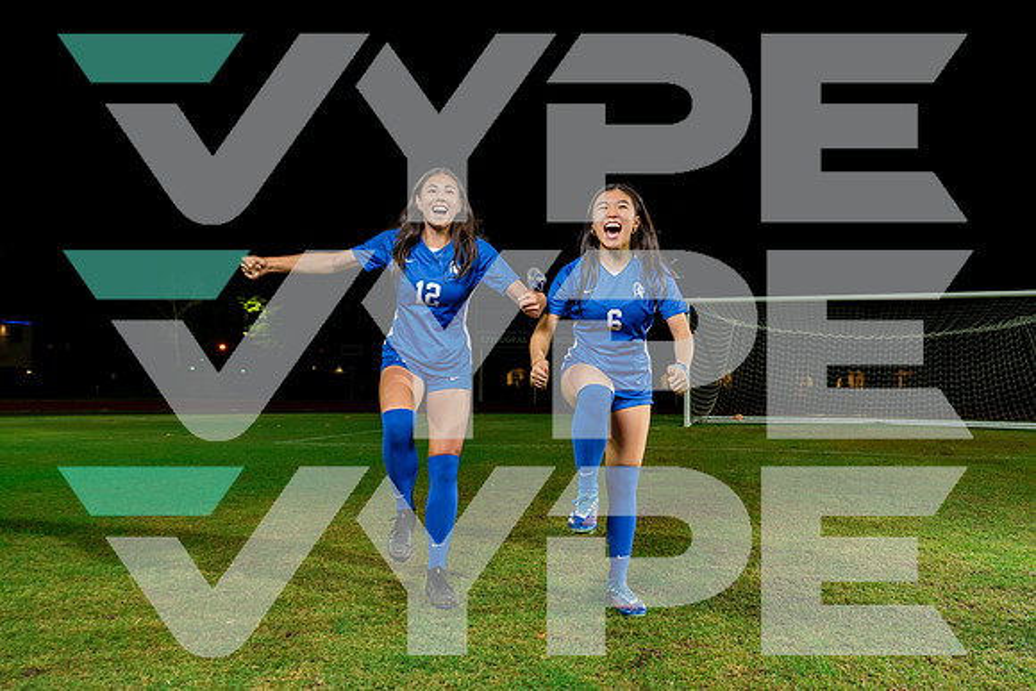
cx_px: 518
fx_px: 762
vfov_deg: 48.8
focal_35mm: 26
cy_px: 346
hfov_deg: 68.4
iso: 2000
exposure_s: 1/250
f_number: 5.6
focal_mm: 26
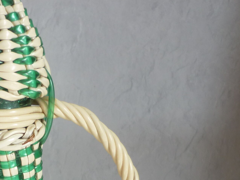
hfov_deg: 20.2
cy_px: 238
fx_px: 659
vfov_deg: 14.8
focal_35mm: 95
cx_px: 20
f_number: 2.8
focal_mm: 5.5
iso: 80
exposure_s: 1/80
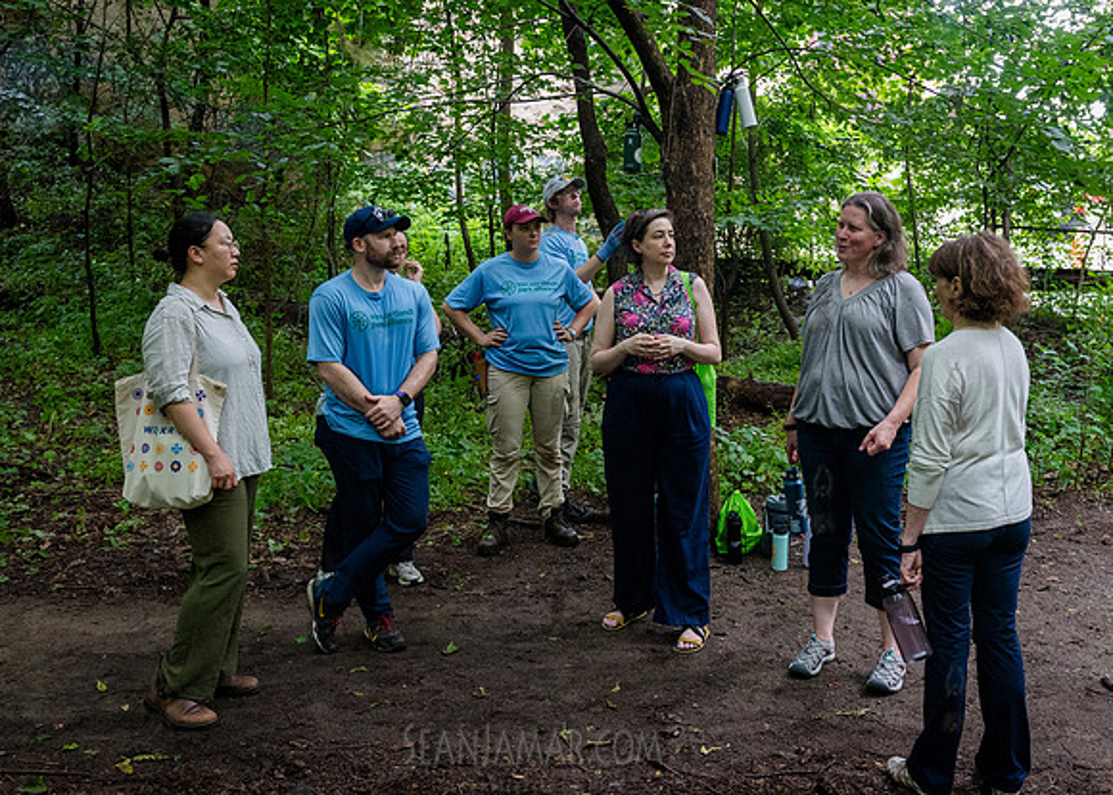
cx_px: 636
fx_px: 1141
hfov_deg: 51.8
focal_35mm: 36
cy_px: 345
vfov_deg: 38.3
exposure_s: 1/200
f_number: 3.5
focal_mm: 29
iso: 2000
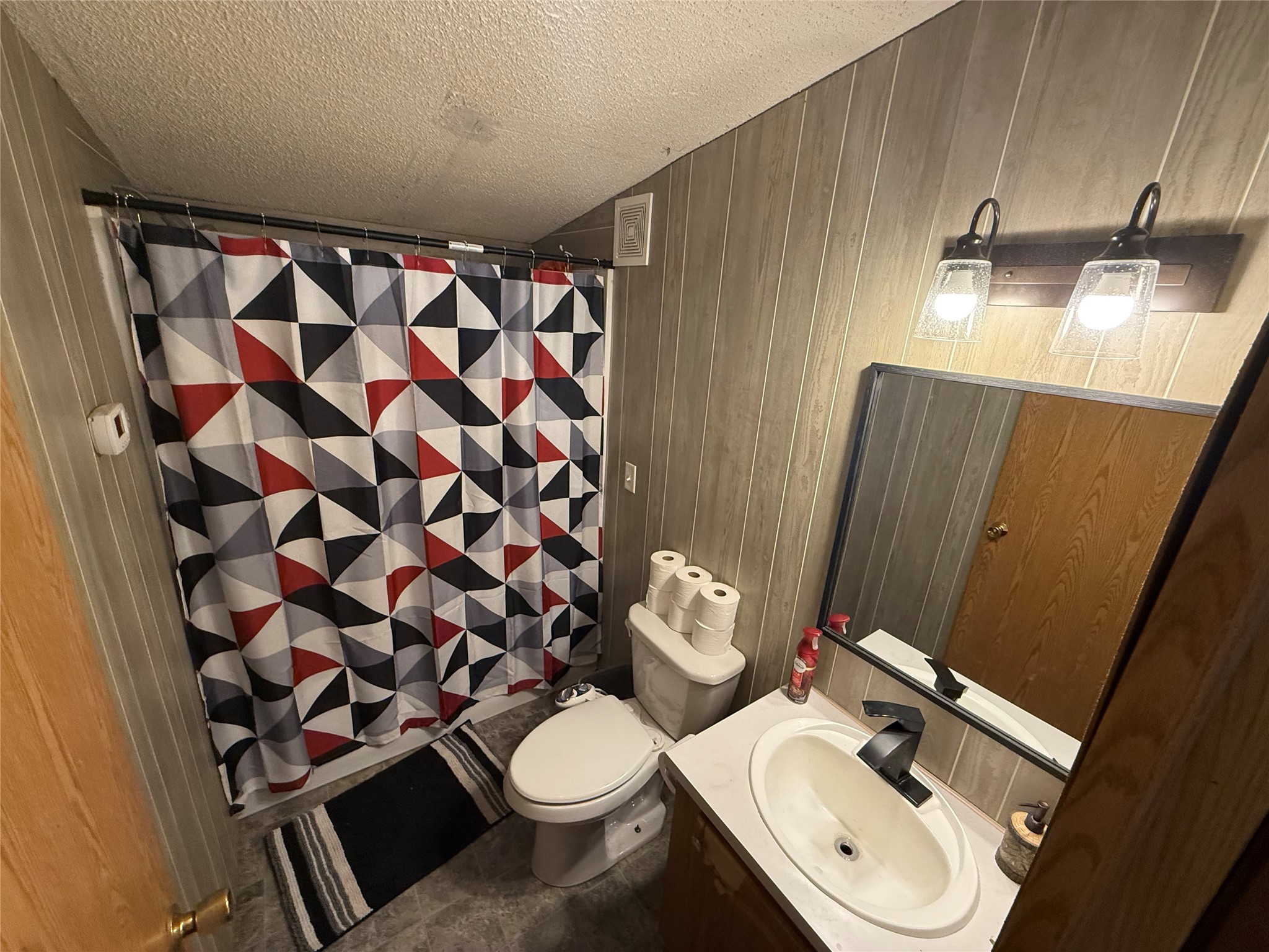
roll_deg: -3.8
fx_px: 513
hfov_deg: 102.1
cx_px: 634
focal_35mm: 14
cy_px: 476
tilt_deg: -16.8
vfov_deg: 85.7
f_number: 2.2
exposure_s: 1/120
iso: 500
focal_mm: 2.22
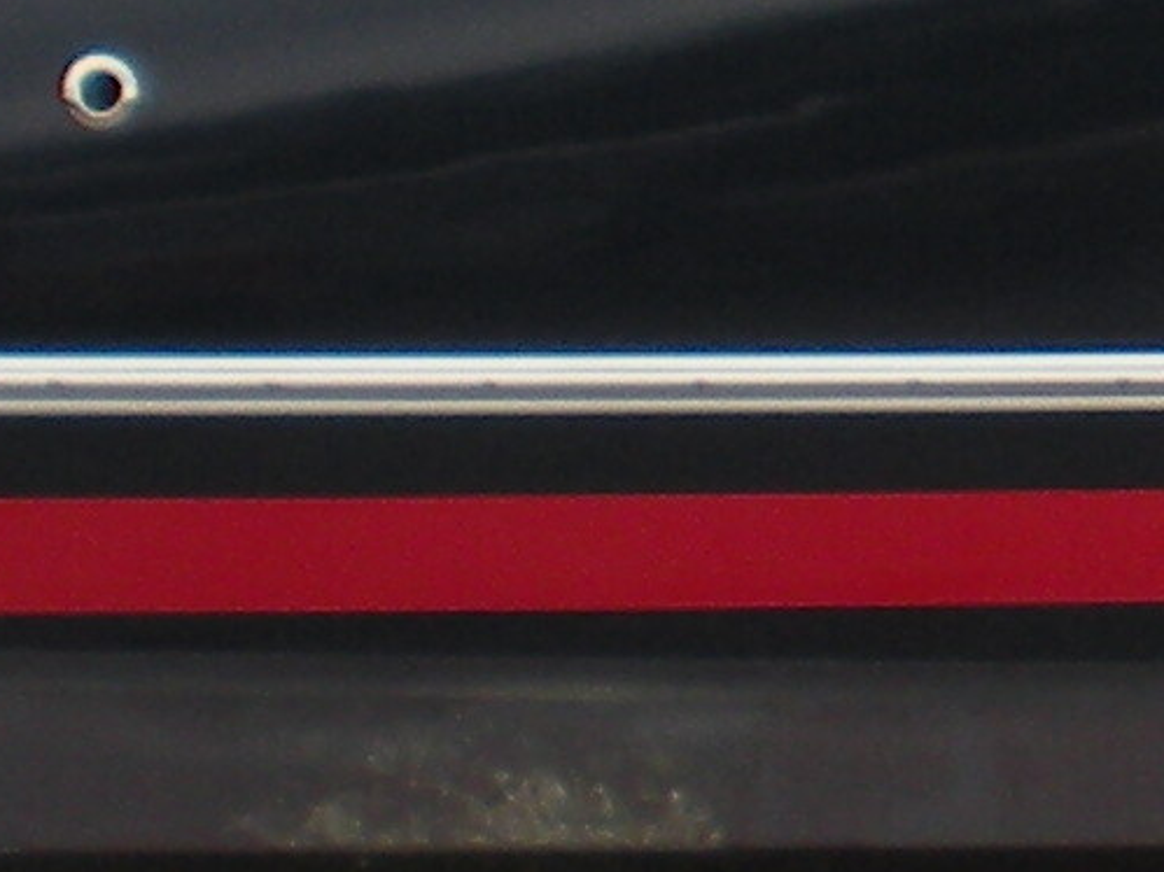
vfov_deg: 5.8
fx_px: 8606
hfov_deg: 7.4
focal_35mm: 256
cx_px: 2433
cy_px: -336
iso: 64
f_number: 3.5
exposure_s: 1/148
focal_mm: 6.3
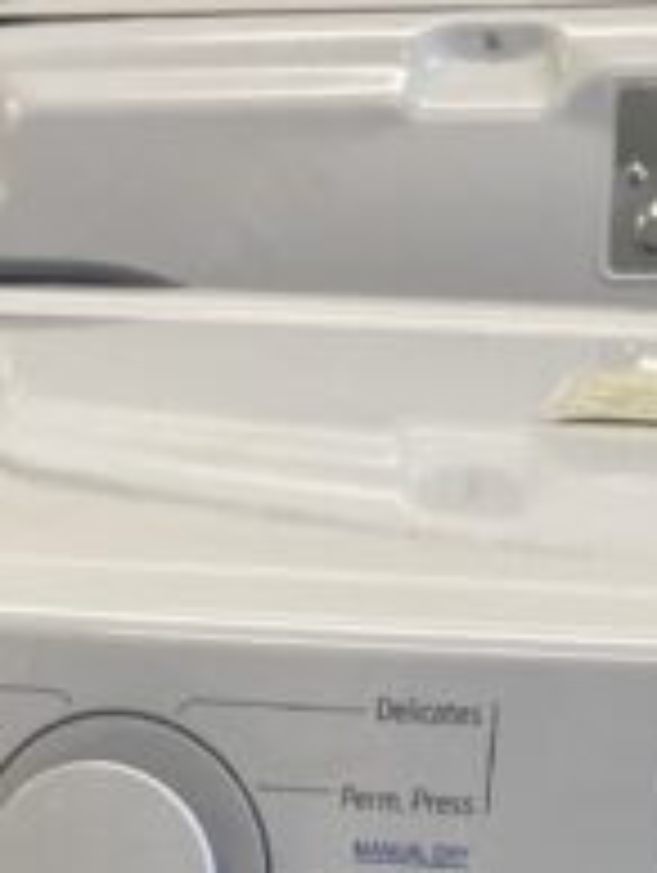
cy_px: 1620
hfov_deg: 13.8
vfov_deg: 15.5
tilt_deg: -26.8
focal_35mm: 107
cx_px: 234
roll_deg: +0.6
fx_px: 2702
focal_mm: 4.25
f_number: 1.8
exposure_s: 1/65
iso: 32
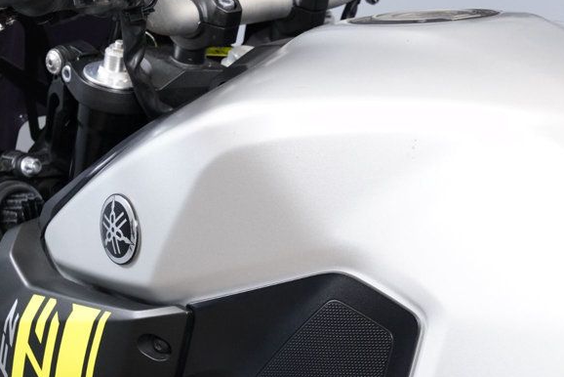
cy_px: 230
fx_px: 2915
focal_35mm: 186
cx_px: 357
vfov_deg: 7.4
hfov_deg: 11.0
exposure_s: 1/80
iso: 5000
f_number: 9
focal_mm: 105
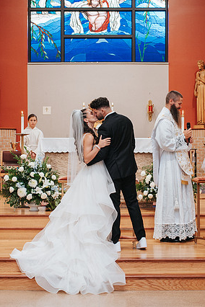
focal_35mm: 97
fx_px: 828
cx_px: 103
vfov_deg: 21.0
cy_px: 184
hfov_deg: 14.1
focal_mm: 35
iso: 560
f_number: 2.8
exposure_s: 1/125
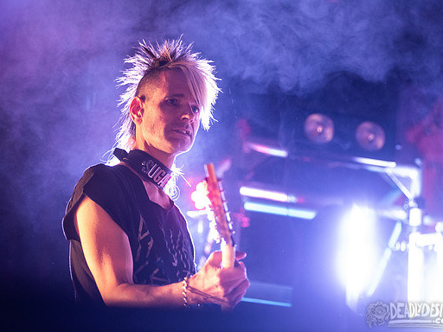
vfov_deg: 13.6
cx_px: 218
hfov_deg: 18.0
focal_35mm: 109
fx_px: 1395
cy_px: 166
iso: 3200
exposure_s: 1/250
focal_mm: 100
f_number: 3.2
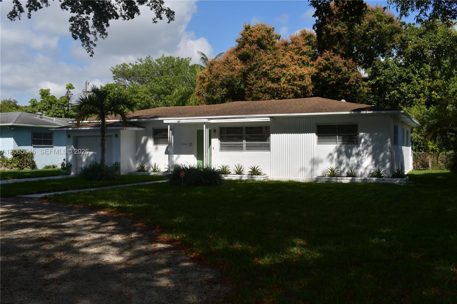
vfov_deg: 36.9
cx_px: 228
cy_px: 152
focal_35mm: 36
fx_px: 457
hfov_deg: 53.1
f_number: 11
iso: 100
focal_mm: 24
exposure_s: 1/250
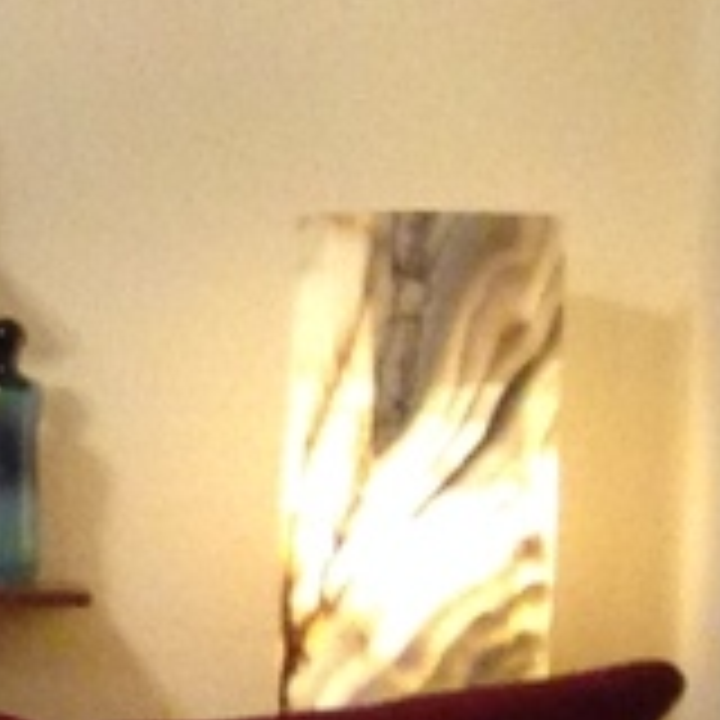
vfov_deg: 6.6
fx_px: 6189
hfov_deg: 5.6
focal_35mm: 263
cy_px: 747
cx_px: -2286
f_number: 2.4
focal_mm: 4.12
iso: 200
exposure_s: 1/20
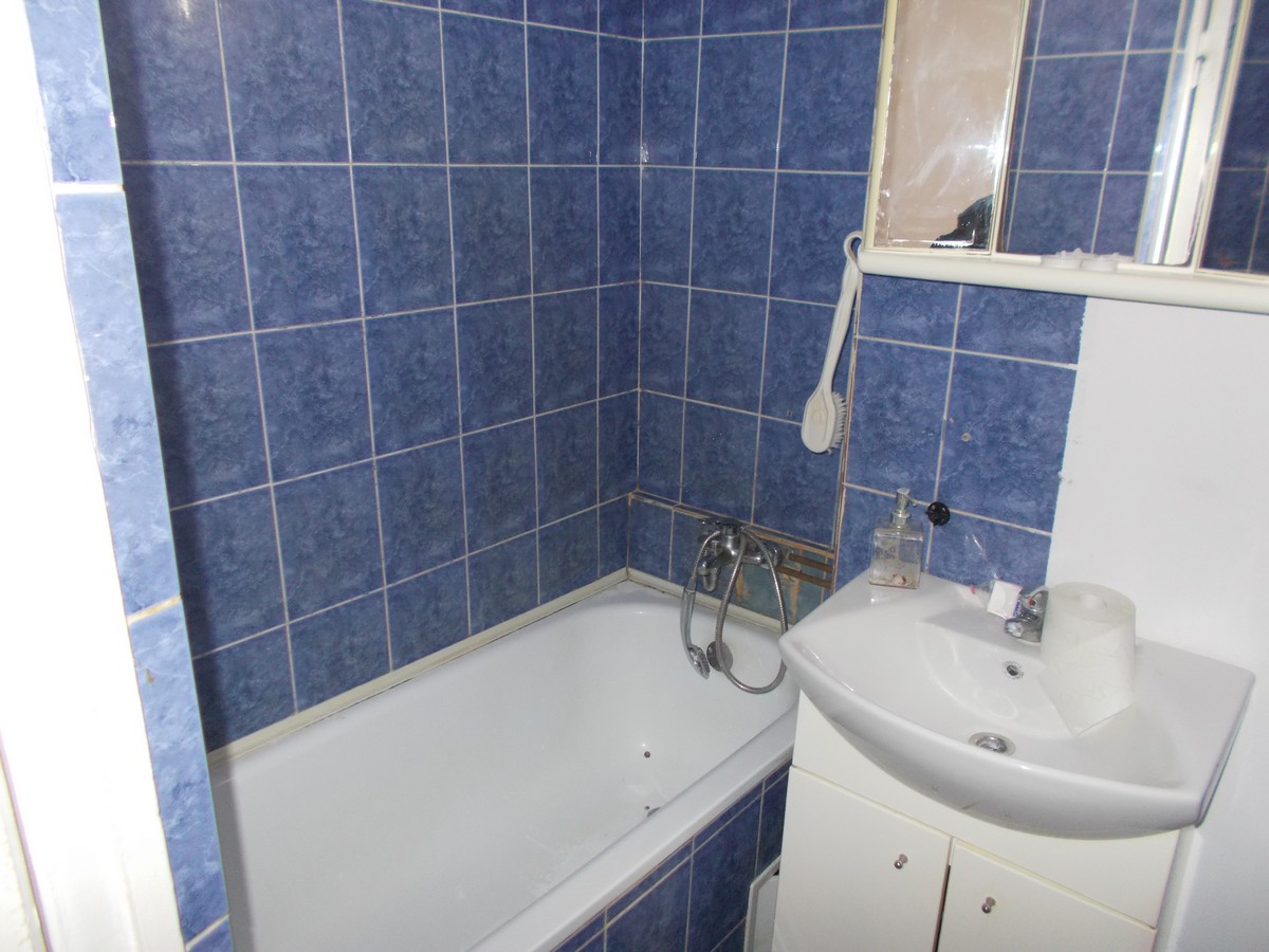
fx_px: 953
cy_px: 476
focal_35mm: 26
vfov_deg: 53.1
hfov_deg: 67.3
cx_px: 634
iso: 200
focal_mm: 4.6
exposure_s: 1/25
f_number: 3.2
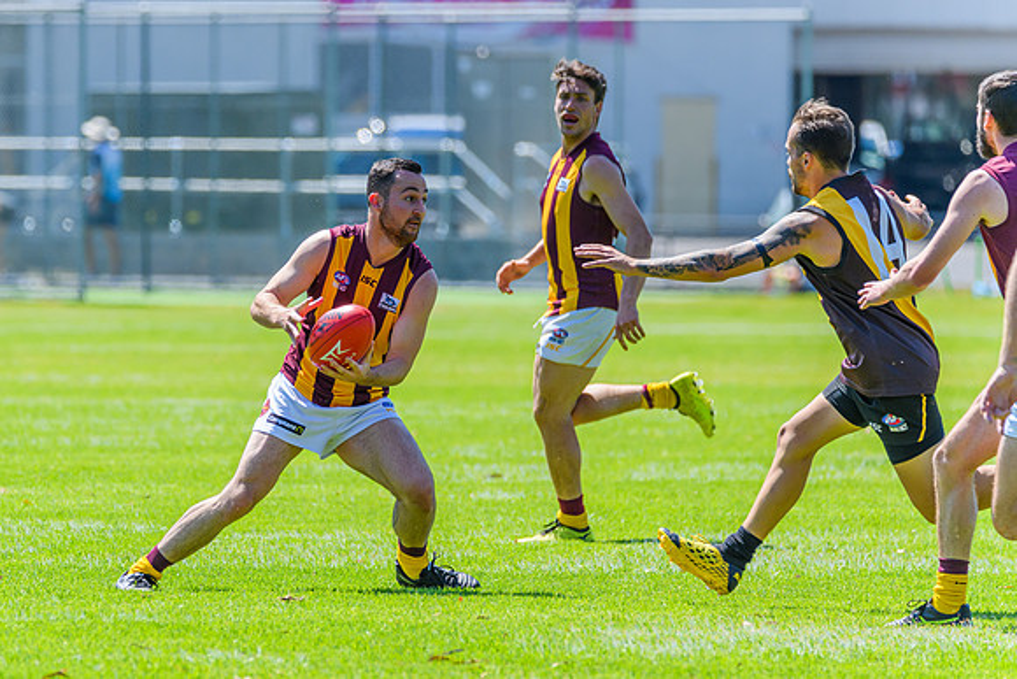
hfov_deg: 4.4
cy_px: 373
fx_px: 13277
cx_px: 388
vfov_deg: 2.9
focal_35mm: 470
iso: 800
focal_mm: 380
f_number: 6
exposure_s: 1/1600
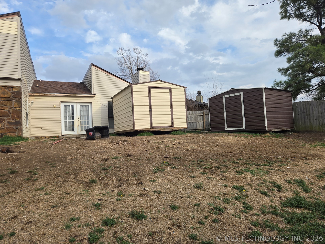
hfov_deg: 73.9
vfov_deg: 58.9
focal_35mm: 23
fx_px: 216
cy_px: 122
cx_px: 162
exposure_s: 1/1120
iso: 25
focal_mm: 5.4
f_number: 1.8
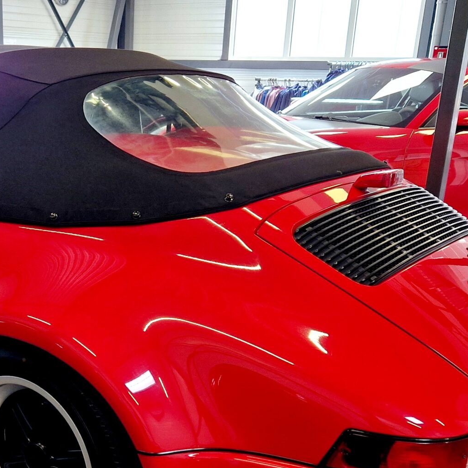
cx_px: 105
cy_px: 352
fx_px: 780
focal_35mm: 51
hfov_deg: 32.6
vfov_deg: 32.7
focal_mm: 5.4
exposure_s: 1/100
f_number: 1.8
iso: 100
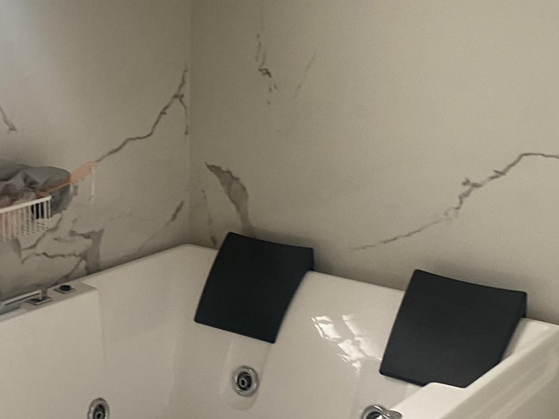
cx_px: 123
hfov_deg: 30.5
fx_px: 1001
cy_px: 212
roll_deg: -0.1
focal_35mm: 62
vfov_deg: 23.6
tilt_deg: -13.8
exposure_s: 1/75
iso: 125
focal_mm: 4.25
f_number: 1.8
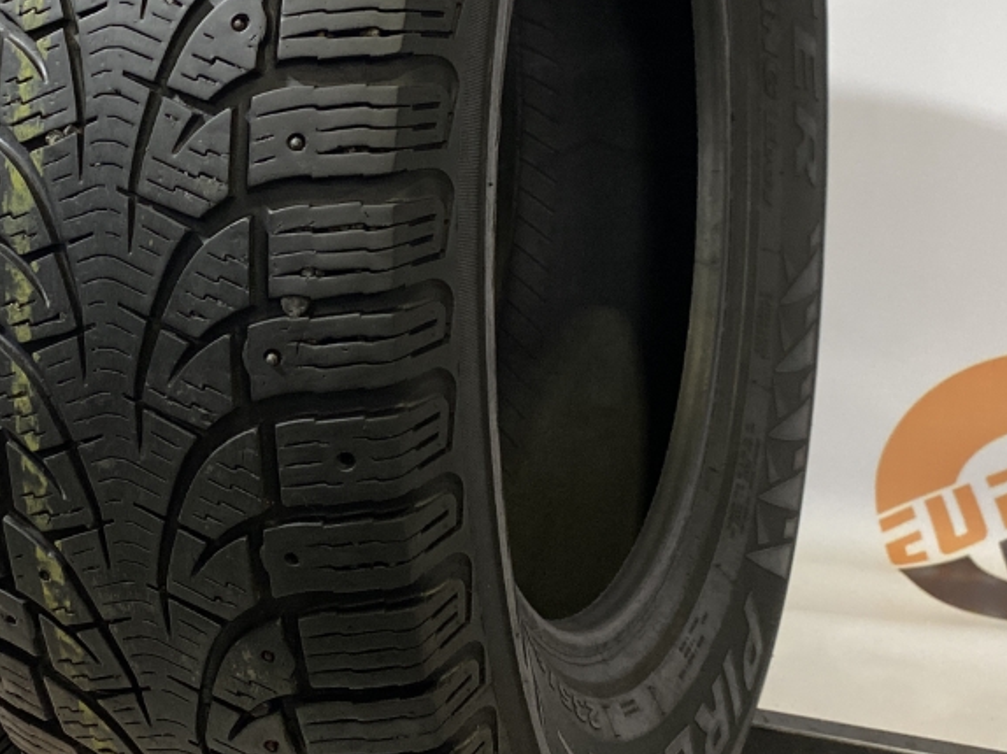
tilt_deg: -6.3
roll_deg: +1.9
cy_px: 153
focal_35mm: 58
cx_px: 237
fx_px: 1687
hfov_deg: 32.5
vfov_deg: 24.8
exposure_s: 1/50
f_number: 1.8
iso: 200
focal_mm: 4.25
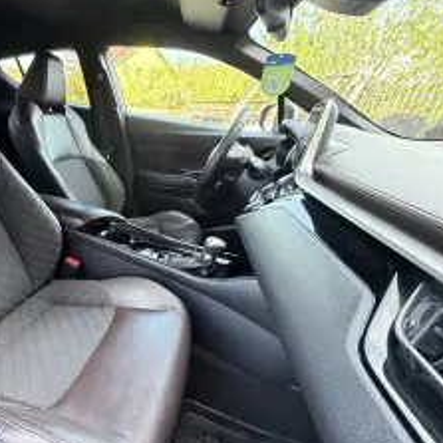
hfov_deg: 71.0
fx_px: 290
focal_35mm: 20
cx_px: 125
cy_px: 215
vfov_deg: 74.8
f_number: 2.2
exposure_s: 1/60
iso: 400
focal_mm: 2.22
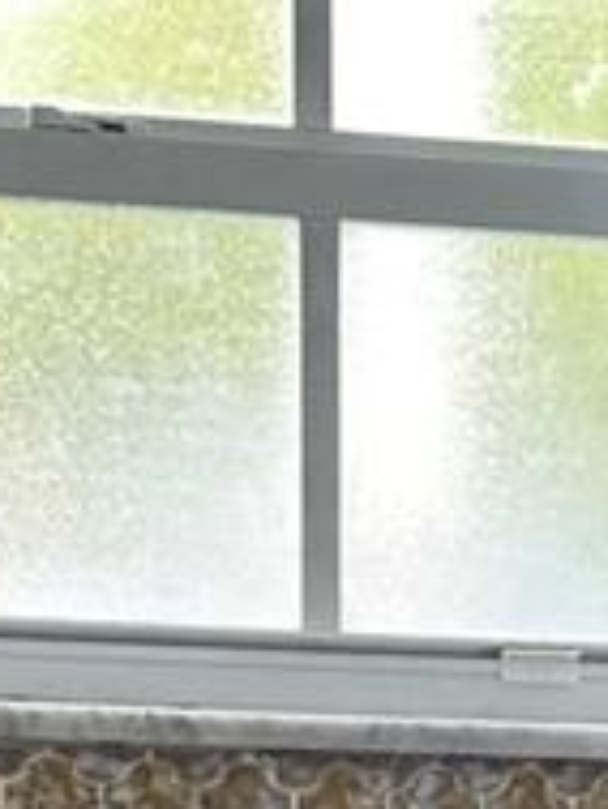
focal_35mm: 152
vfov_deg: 11.8
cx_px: 702
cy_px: 1537
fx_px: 3556
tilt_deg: -8.7
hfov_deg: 9.7
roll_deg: -0.5
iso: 125
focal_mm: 6.86
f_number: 1.78
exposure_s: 1/121
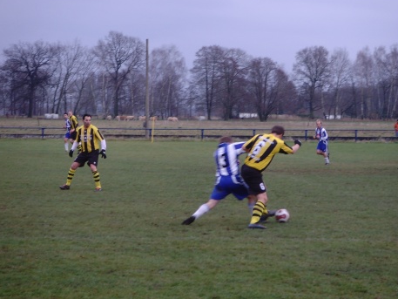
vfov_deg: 14.2
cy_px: 140
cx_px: 211
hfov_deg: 18.9
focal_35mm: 104
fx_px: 1196
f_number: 4.4
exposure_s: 1/60
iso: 100
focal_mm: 16
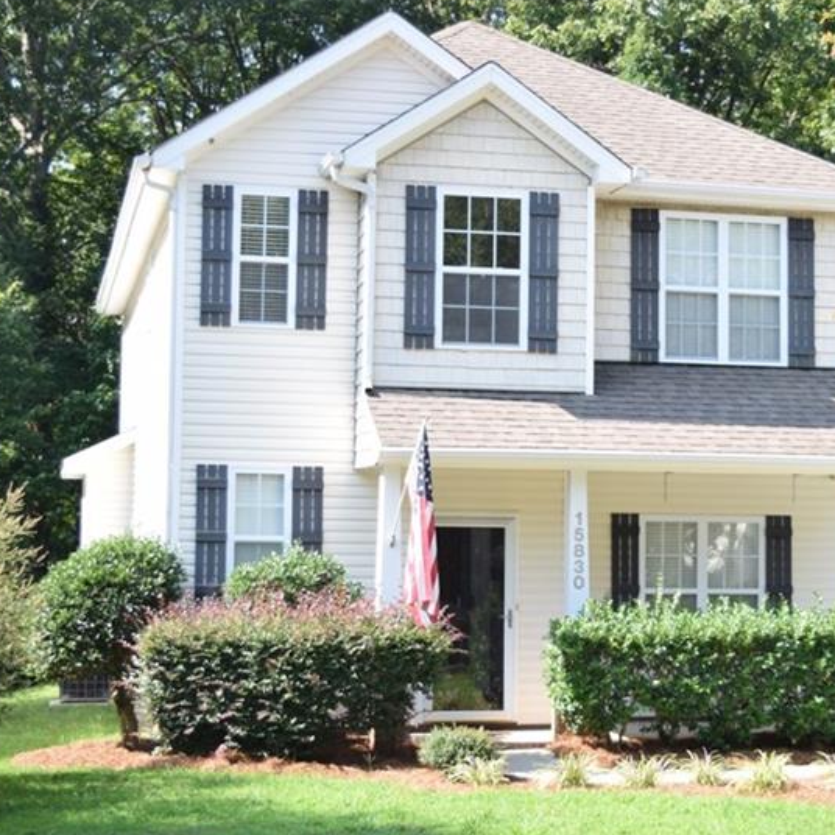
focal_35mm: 73
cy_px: 407
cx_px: 575
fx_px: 1992
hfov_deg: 23.5
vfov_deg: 23.7
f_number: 4.2
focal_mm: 30
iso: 100
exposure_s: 1/200
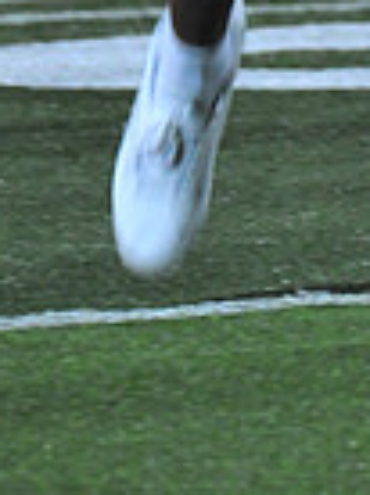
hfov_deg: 1.0
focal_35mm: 1456
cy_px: -527
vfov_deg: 1.4
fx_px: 20815
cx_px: 532
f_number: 6
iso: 6400
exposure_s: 1/200
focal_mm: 360
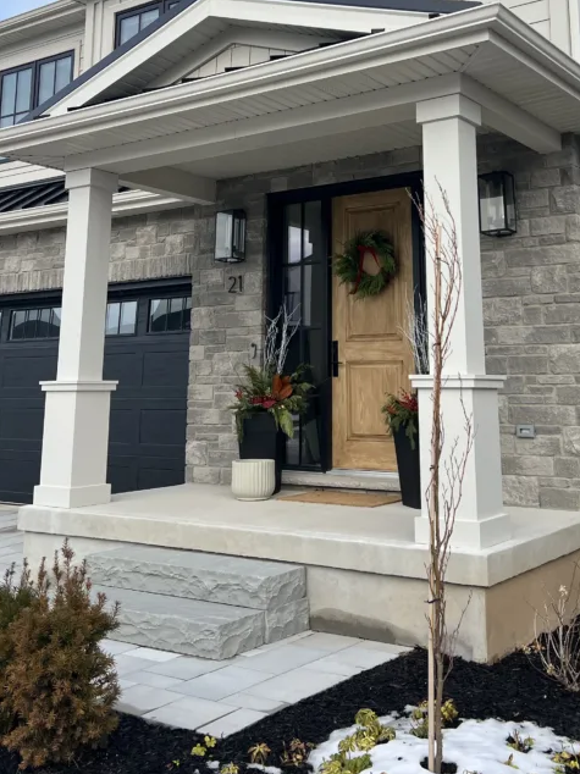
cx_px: 331
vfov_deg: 43.1
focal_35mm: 42
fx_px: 939
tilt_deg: +14.8
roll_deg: -0.4
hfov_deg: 34.3
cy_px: 175
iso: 50
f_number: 1.5
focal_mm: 5.7
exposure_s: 1/1553
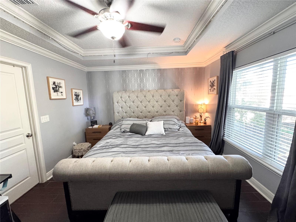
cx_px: 148
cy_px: 111
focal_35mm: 14
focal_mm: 2.22
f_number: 2.2
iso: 500
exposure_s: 1/60
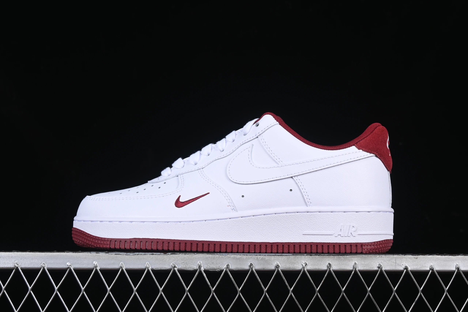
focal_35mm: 75
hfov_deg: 27.0
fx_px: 975
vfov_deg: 18.2
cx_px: 234
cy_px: 156
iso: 160
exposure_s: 1/100
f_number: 8
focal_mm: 50
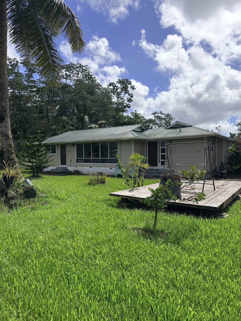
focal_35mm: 24
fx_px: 223
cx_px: 120
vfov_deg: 71.6
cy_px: 160
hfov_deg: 56.8
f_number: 1.78
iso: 100
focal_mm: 6.76
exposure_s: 1/8130
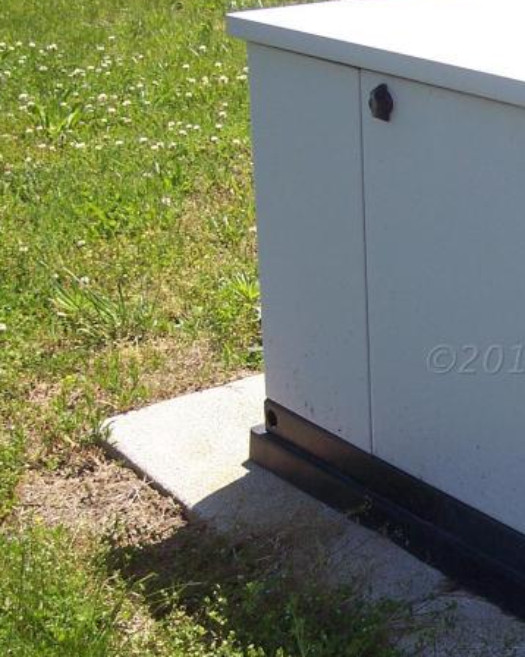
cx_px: 575
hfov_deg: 17.1
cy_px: 359
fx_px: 1691
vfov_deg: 22.0
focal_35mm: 87
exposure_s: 1/750
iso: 100
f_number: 3.4
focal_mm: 8
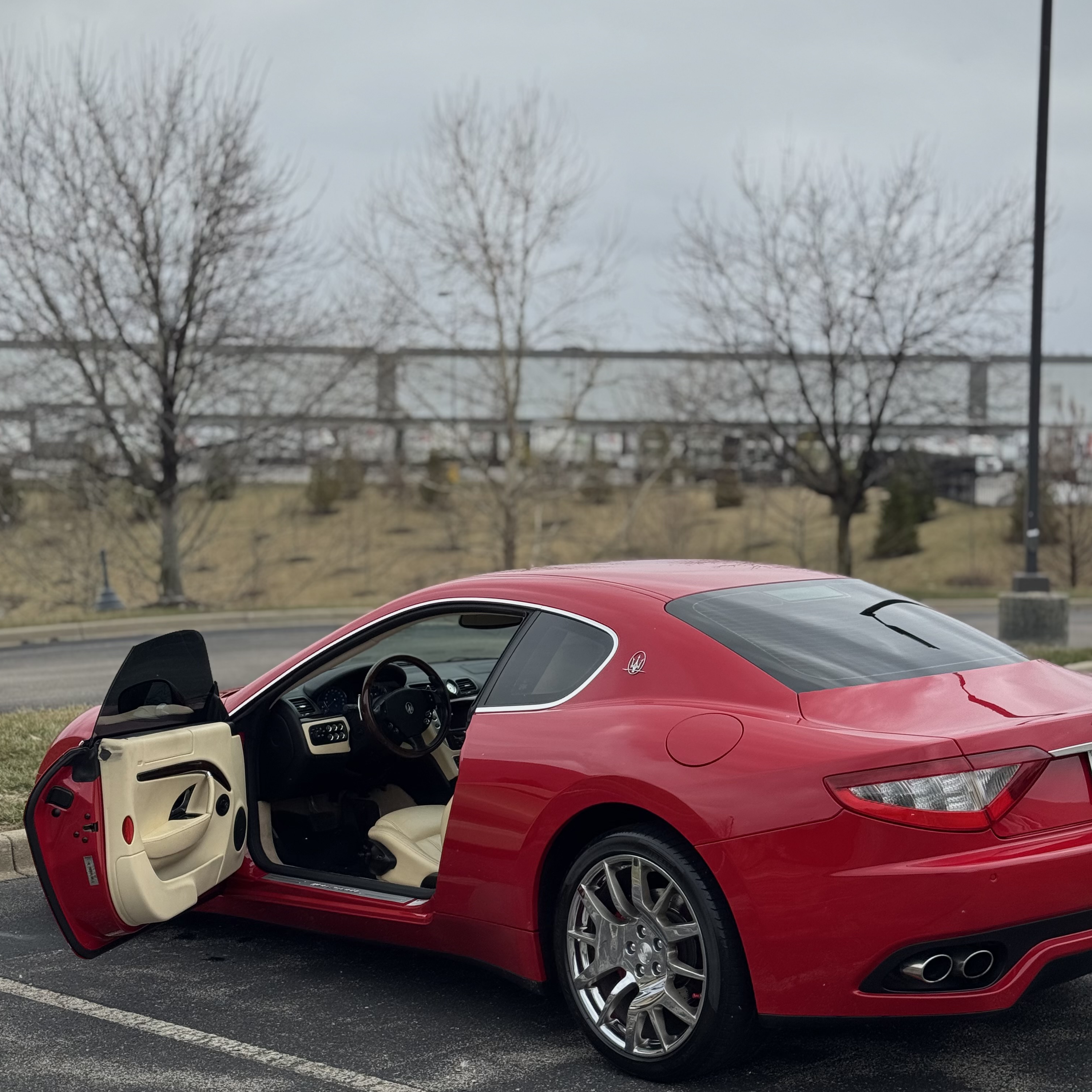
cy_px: 540
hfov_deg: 30.0
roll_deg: +0.0
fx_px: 2034
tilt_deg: -1.4
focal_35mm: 57
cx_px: 543
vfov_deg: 30.0
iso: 64
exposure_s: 1/2959
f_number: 1.78
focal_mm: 6.76
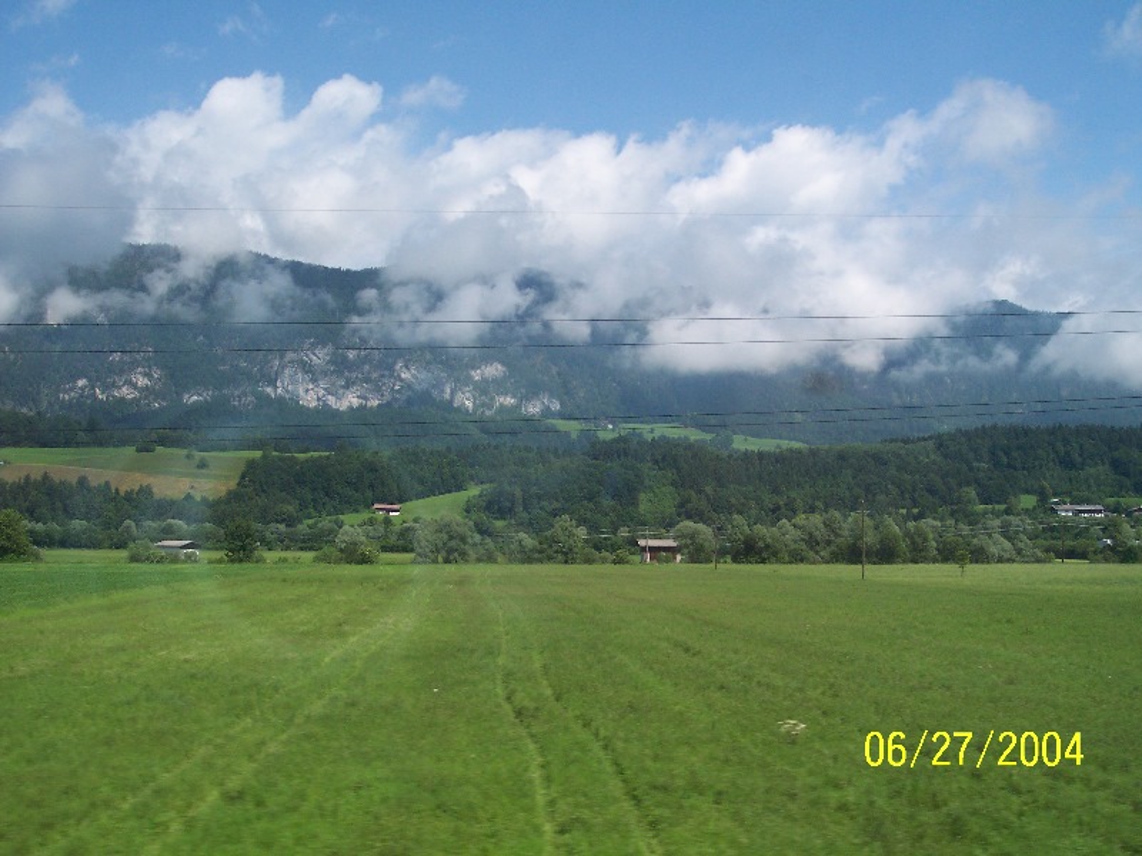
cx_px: 571
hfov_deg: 49.0
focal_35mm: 38
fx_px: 1254
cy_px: 428
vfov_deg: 37.7
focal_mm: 8
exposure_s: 1/350
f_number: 4.8
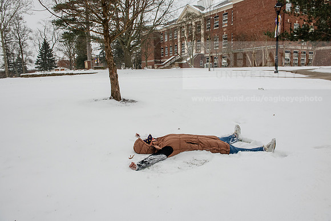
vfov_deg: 49.6
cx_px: 166
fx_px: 239
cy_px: 110
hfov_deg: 69.4
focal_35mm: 26
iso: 400
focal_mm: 26
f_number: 7.1
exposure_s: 1/200
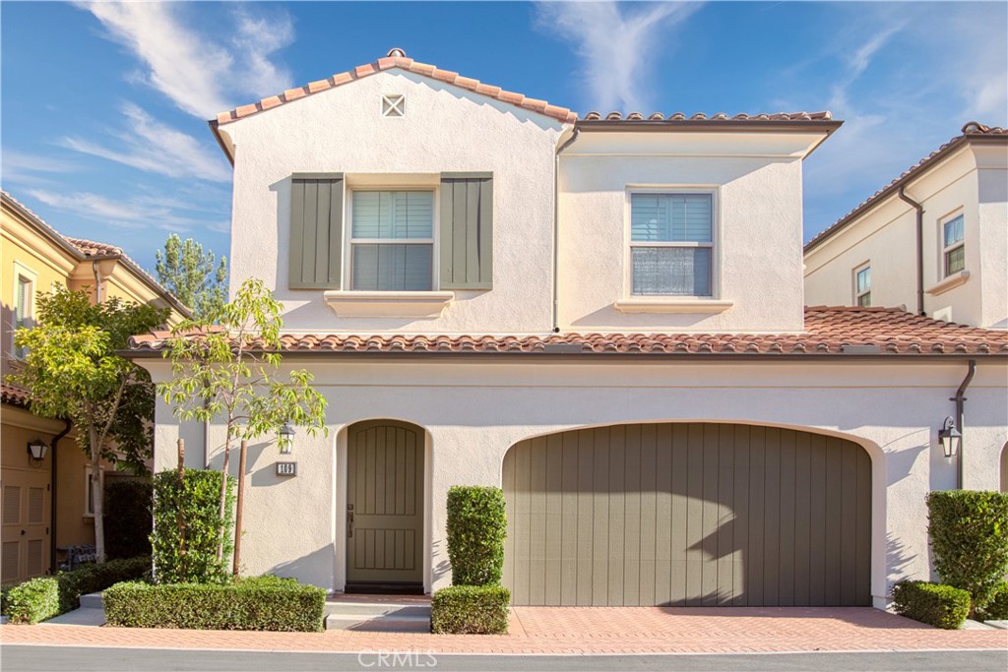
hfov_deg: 73.7
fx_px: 672
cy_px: 336
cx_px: 504
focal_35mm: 24
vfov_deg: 53.1
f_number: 4.5
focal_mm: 24
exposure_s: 1/200
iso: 100
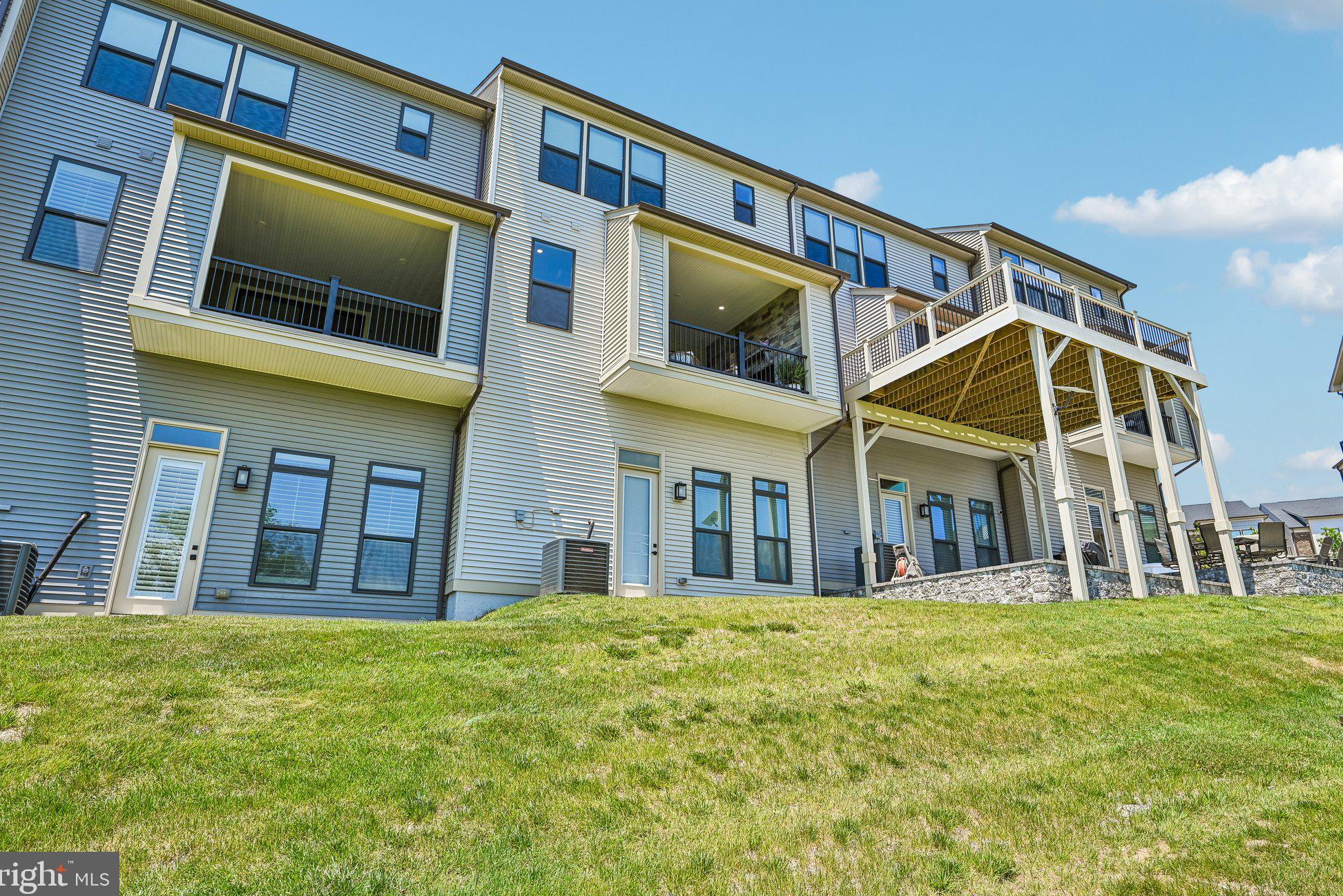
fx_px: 766
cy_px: 431
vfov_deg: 60.6
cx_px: 673
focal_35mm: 21
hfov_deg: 82.5
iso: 100
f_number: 8
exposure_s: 1/160
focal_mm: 19.5
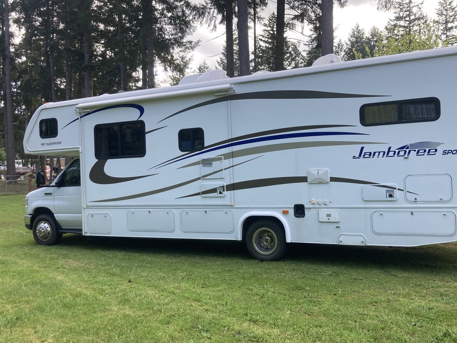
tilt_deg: -0.3
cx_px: 266
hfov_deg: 55.1
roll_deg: -1.0
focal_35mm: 33
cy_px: 183
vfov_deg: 42.9
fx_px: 436
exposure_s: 1/231
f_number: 1.8
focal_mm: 3.99
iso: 20
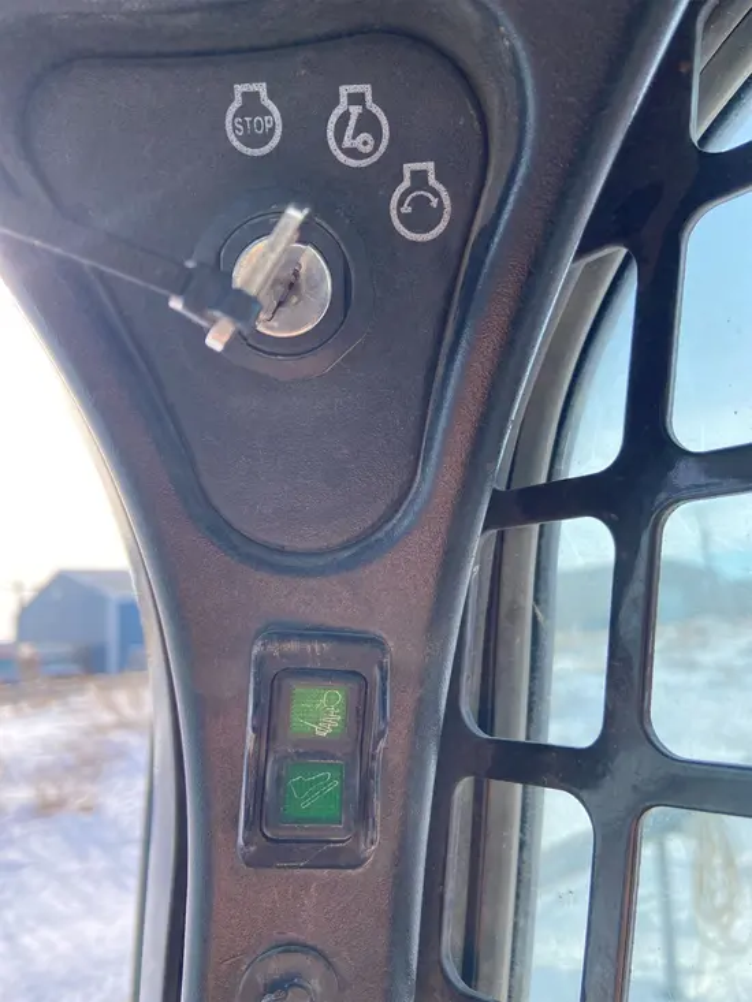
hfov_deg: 53.1
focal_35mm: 26
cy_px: 501
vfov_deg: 67.3
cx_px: 376
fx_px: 753
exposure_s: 1/582
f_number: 1.8
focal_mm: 4.25
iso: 32
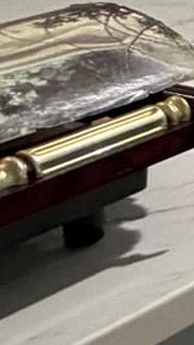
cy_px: -273
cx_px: 927
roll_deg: -0.6
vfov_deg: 16.2
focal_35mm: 112
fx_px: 1024
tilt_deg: -0.5
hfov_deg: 6.6
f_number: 2.2
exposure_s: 1/60
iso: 320
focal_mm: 2.22
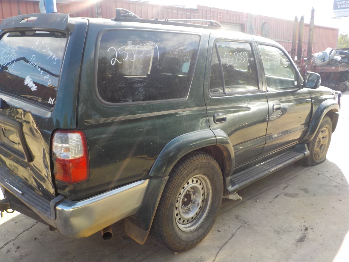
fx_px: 302
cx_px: 174
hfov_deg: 60.0
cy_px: 131
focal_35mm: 30
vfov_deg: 46.8
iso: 125
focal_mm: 4.1
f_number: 3.3
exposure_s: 1/250
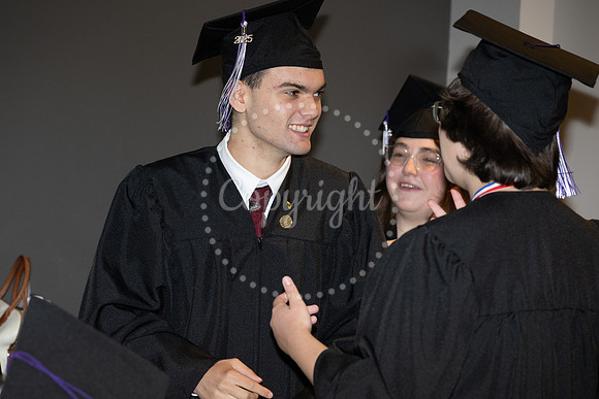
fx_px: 2250
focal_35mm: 135
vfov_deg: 10.1
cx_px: 261
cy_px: 225
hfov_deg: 15.2
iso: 1000
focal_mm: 120
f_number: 5
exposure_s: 1/125
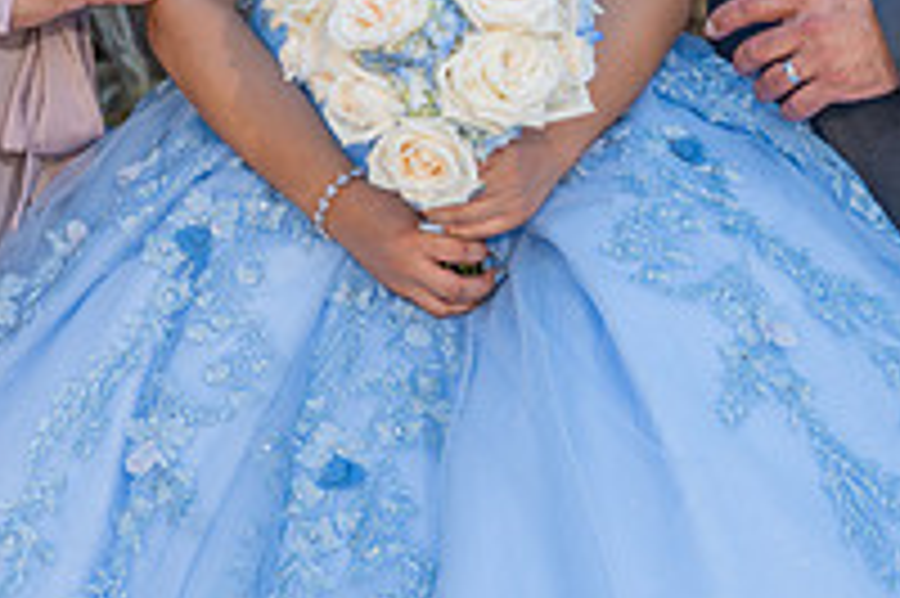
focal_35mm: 122
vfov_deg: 10.9
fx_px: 3047
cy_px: -250
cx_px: 207
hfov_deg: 16.7
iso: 200
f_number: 4
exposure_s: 1/200
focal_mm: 42
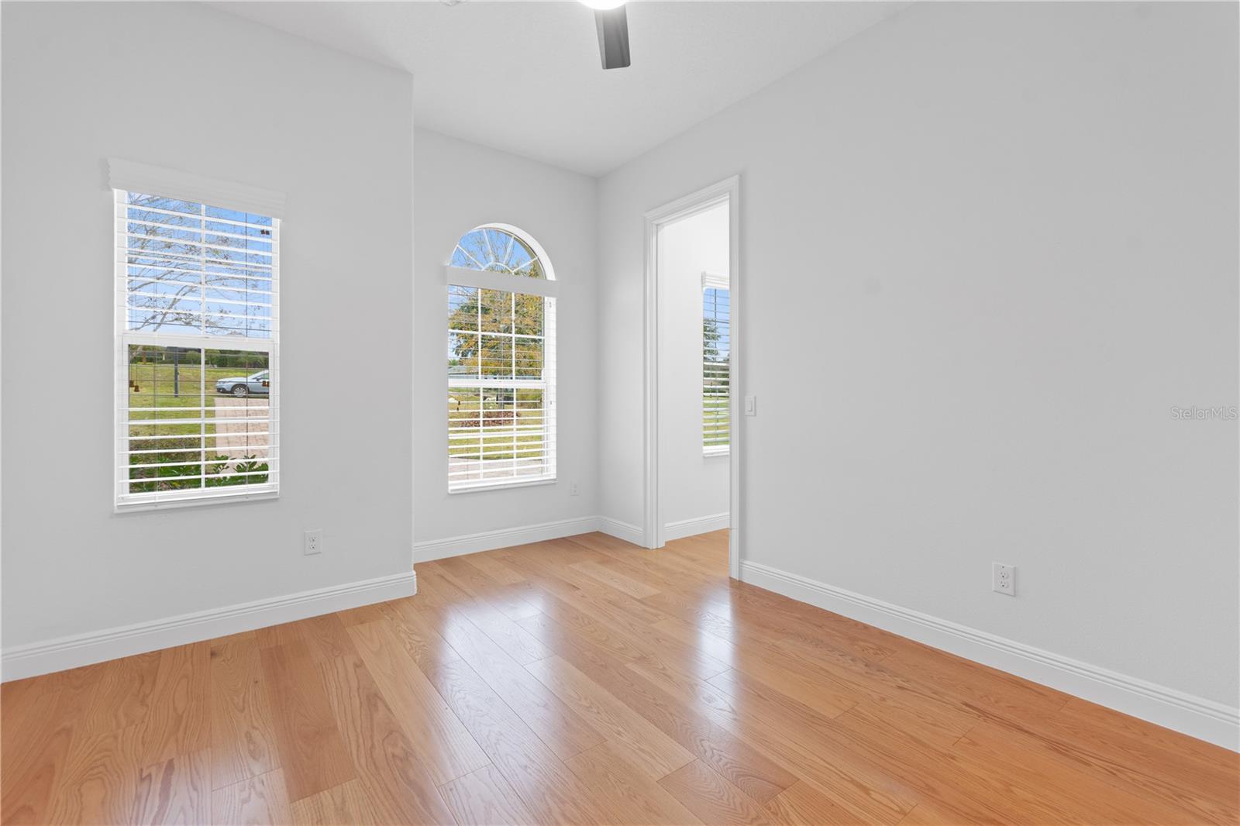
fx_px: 517
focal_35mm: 15
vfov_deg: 77.3
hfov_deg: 100.4
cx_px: 620
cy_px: 413
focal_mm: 10
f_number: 7.1
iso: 320
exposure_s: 1/6
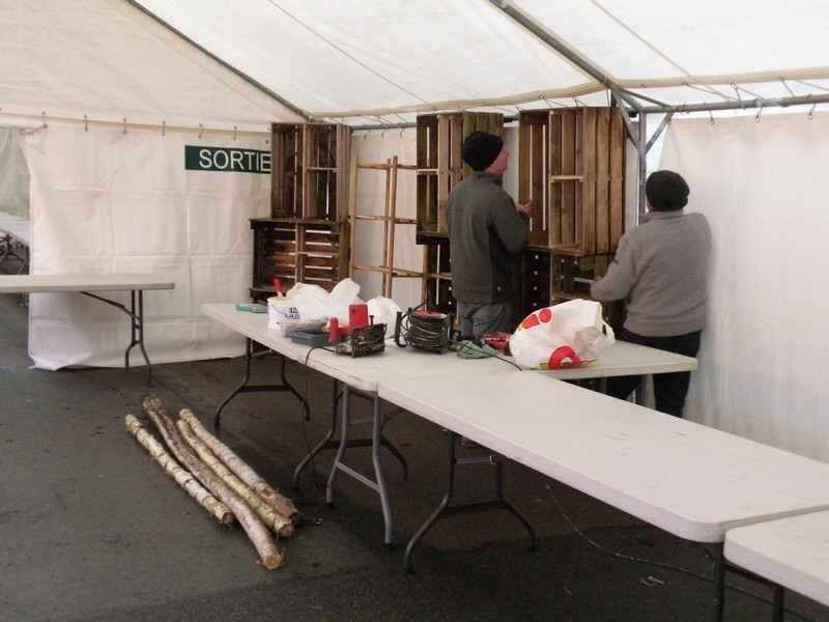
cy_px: 311
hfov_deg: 44.8
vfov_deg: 34.3
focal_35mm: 42
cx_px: 414
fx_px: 1006
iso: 400
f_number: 3.2
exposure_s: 1/14.2
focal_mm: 7.4
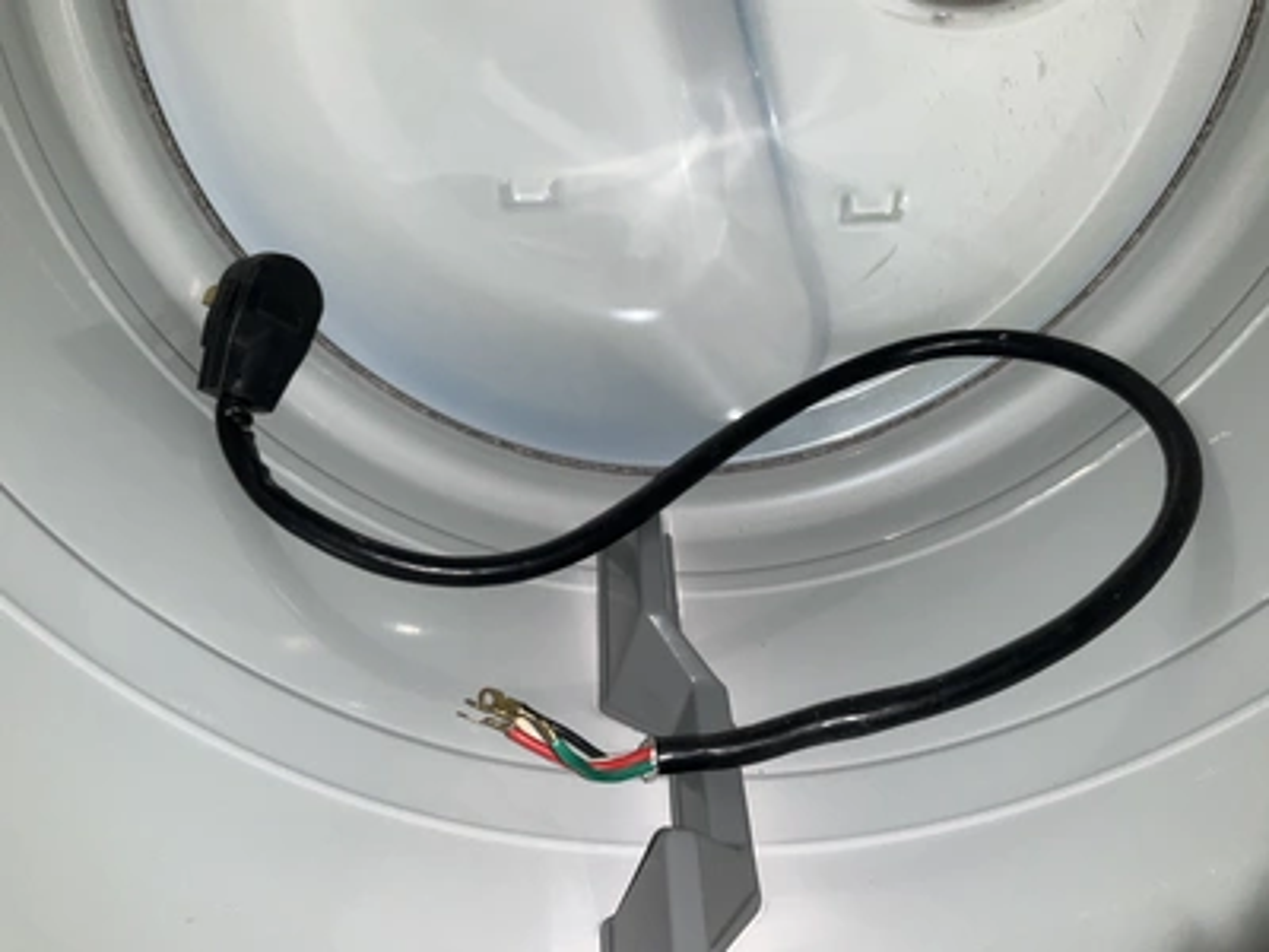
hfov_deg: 61.7
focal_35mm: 29
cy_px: 476
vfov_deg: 48.2
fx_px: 1063
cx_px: 634
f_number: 1.8
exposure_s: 1/40
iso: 25
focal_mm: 3
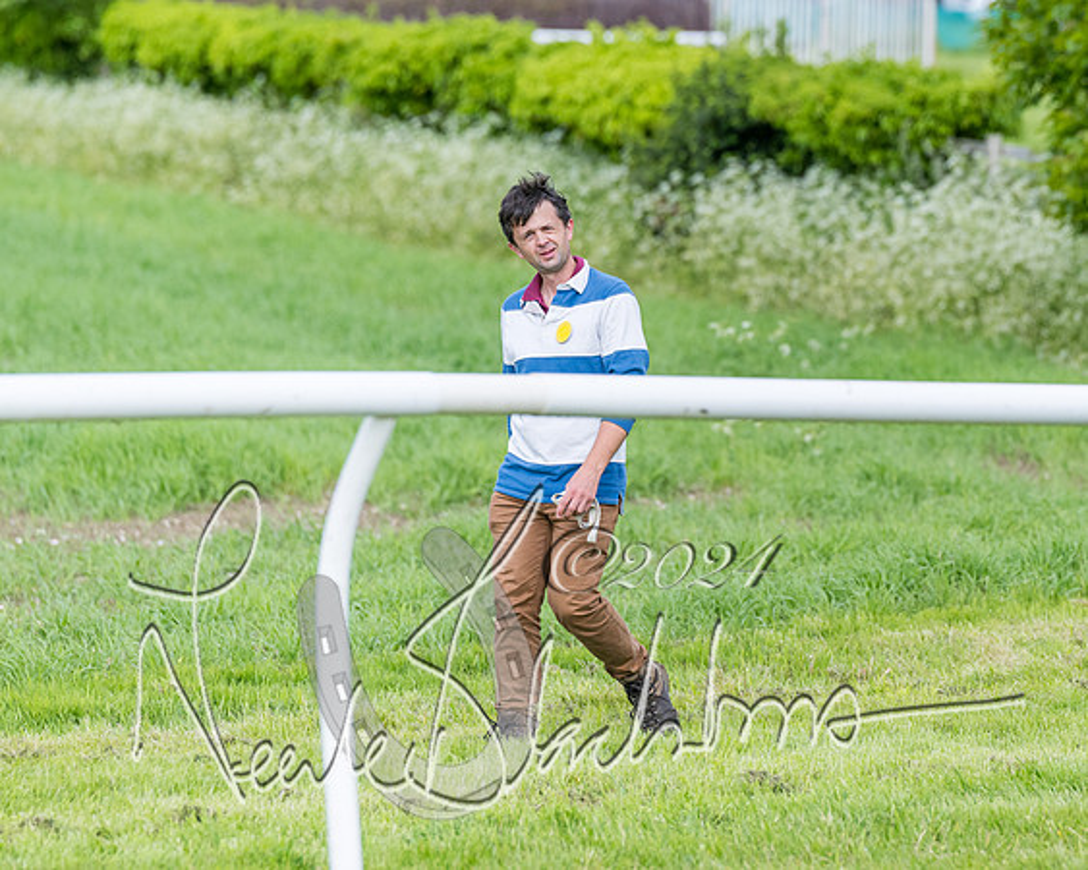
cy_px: 310
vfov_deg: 4.8
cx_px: 824
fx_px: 10285
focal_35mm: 319
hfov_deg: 6.1
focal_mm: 200
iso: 400
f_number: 4
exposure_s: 1/2500
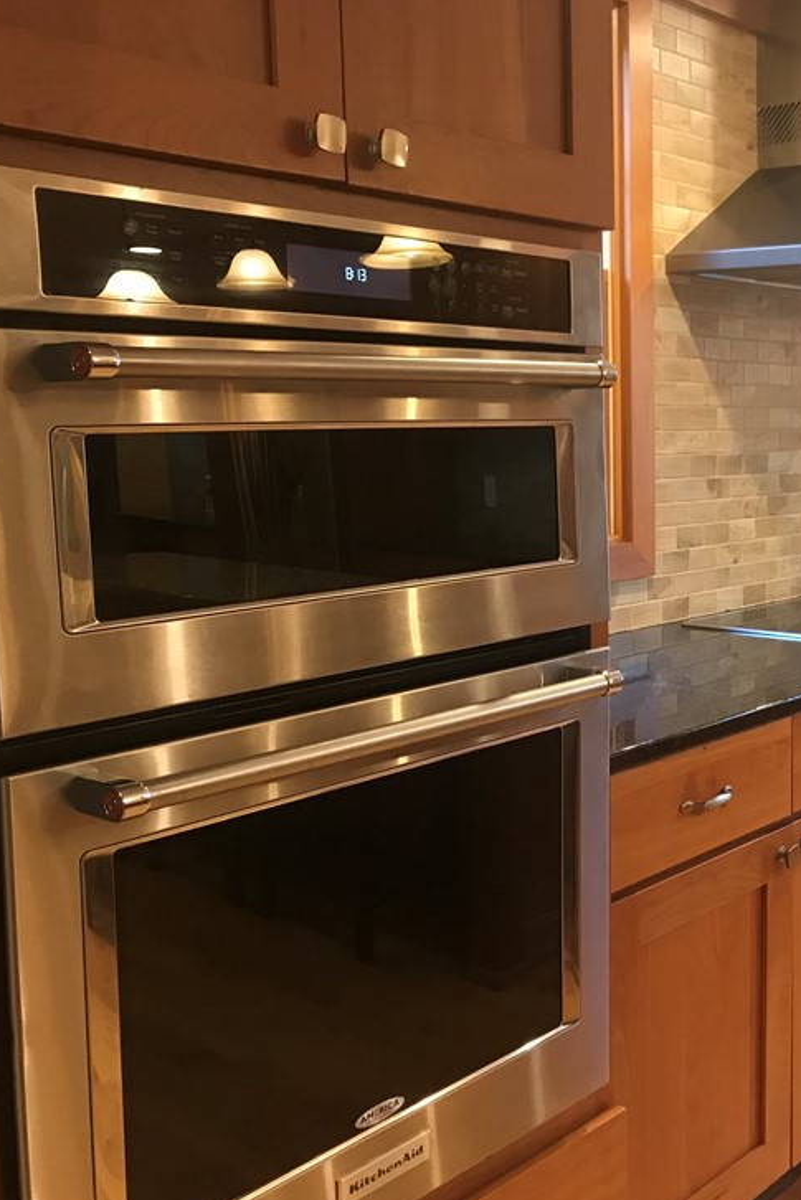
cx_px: 690
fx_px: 1368
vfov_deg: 47.4
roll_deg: +0.3
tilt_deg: -4.8
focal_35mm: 41
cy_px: 591
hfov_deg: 31.4
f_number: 1.8
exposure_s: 1/15
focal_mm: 3.99
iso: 64
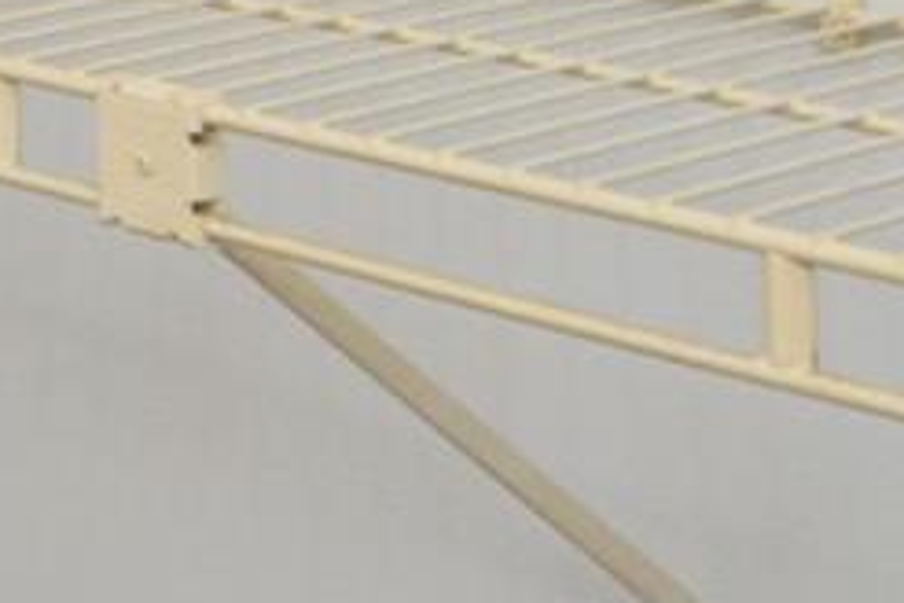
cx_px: -1444
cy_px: -561
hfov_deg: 12.5
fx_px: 2938
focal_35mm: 117
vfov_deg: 10.8
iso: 450
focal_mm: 12
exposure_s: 1/60
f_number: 4
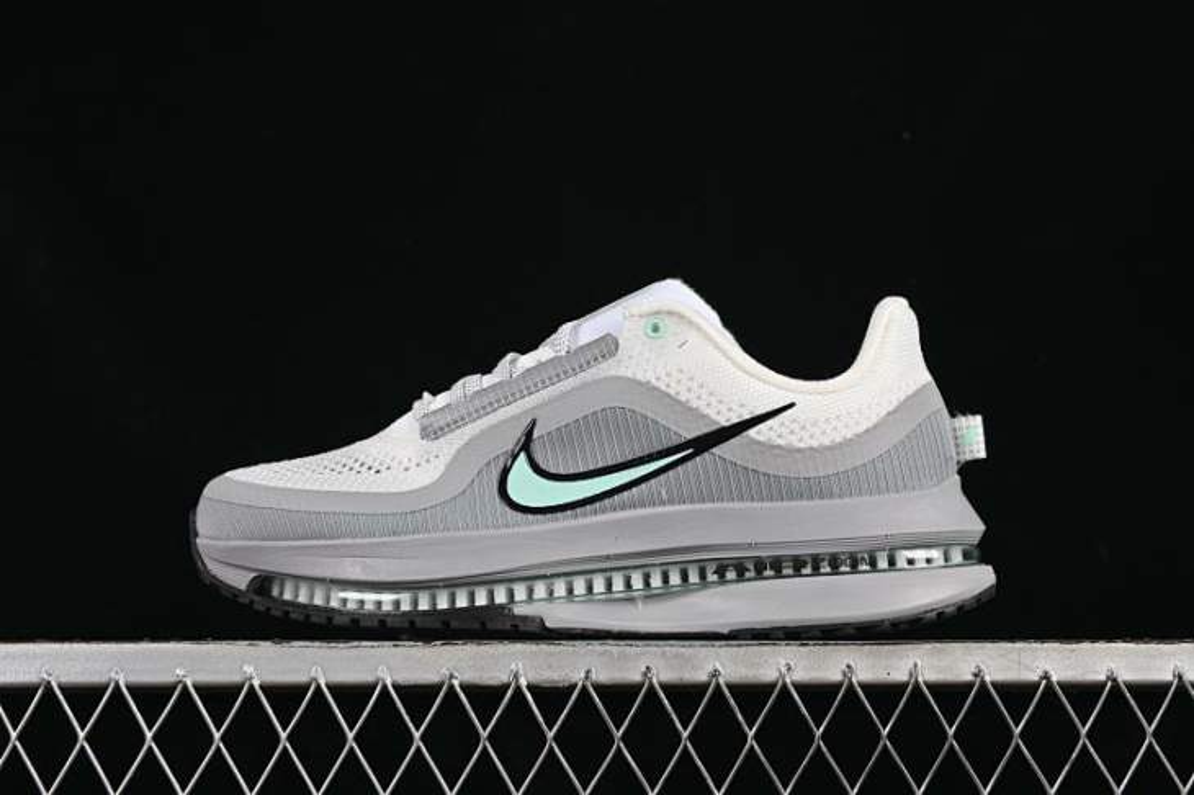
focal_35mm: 75
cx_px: 597
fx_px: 2486
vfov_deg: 18.2
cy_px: 398
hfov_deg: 27.0
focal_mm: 50
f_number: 8
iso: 160
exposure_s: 1/80
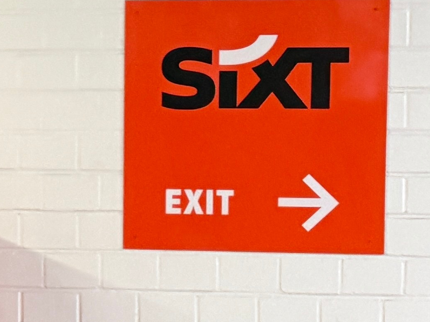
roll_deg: -1.9
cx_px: -112
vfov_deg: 11.2
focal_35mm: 132
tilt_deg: -4.5
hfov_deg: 14.4
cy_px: 160
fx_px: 1640
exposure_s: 1/50
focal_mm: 6.76
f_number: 1.78
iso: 400
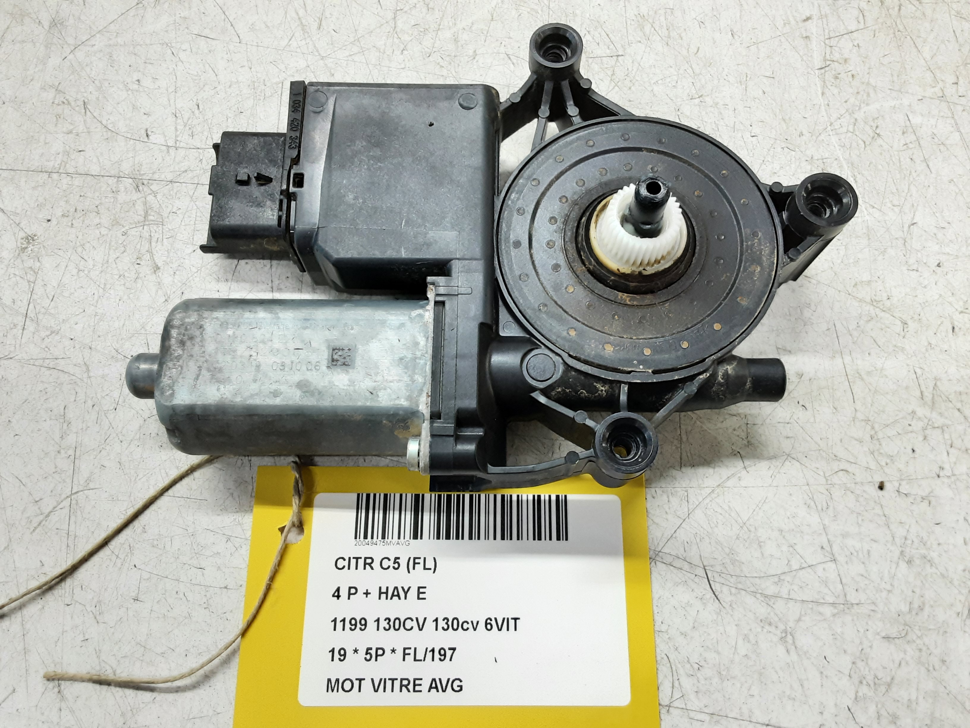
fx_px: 757
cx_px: 485
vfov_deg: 51.4
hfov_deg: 65.3
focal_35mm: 27
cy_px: 364
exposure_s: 1/50
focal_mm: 2.91
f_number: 1.9
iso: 125
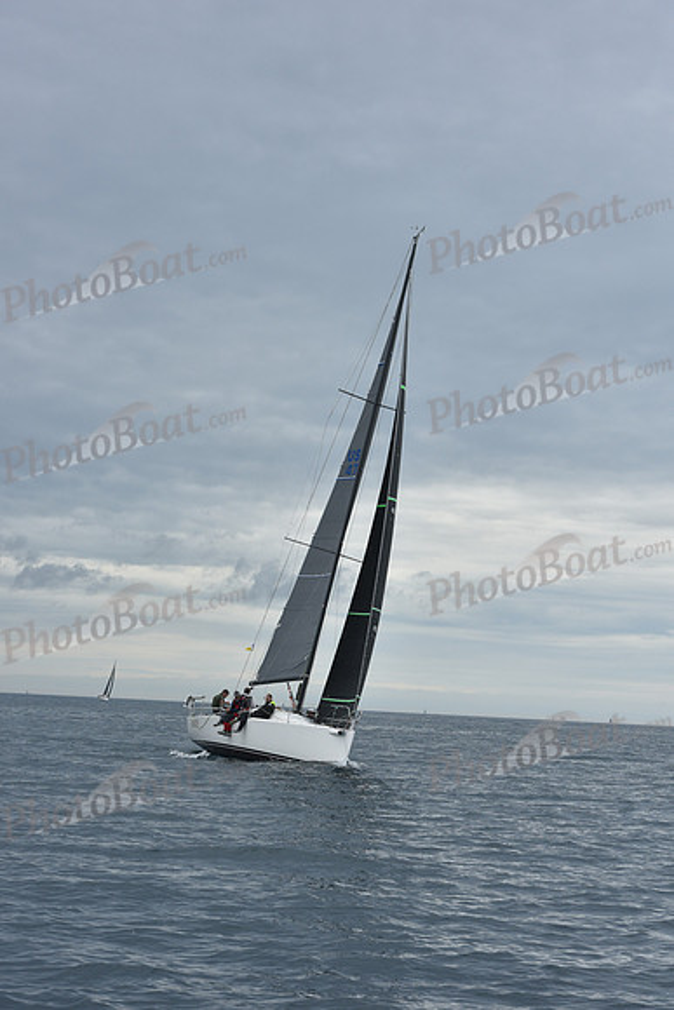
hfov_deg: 17.5
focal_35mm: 78
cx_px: 337
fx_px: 2189
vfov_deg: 26.0
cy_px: 505
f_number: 9
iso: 250
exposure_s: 1/800
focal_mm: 78
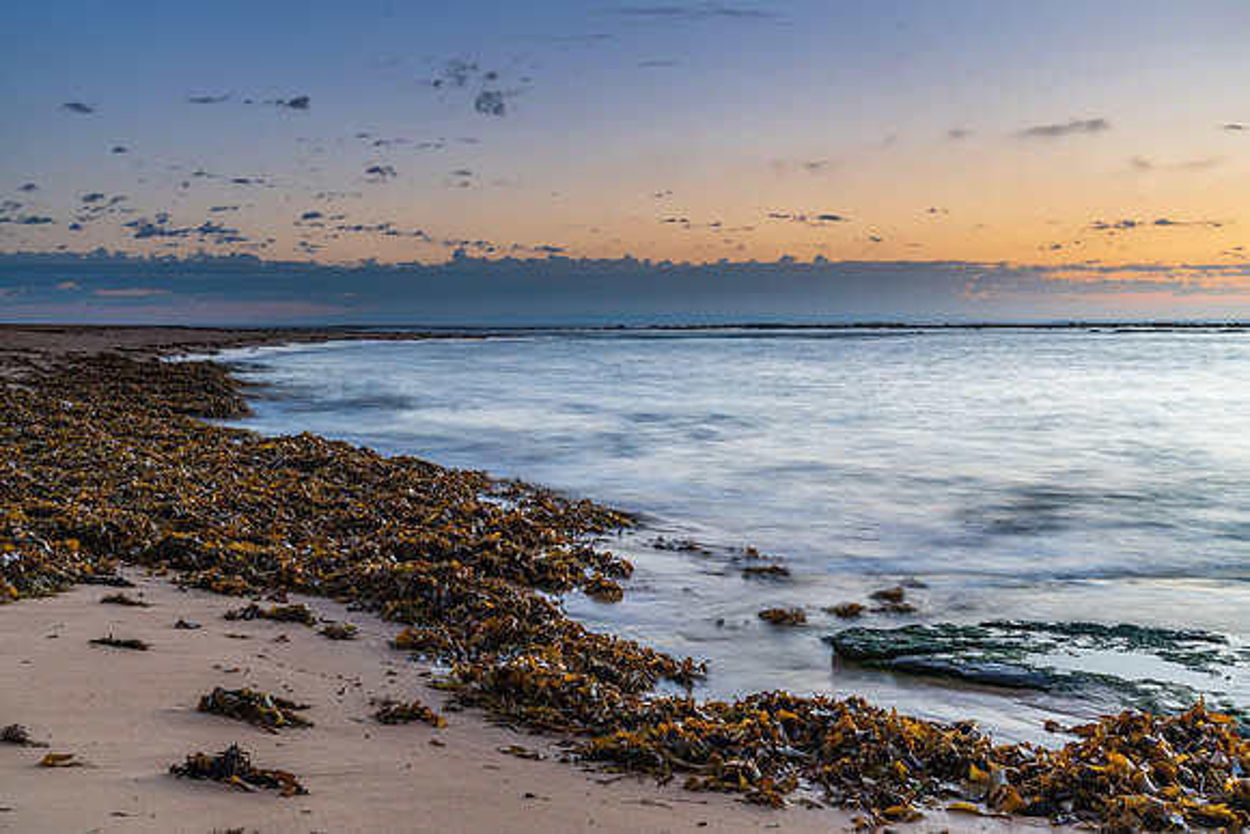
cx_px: 625
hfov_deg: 50.6
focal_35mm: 38
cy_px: 417
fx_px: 1321
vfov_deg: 35.0
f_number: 11
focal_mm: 38
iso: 31
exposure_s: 3
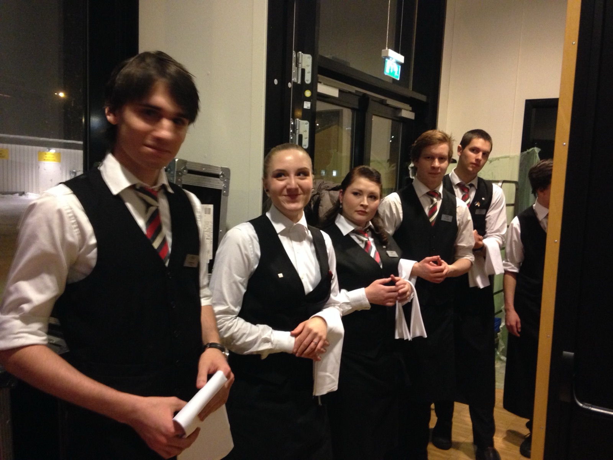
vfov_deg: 42.9
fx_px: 584
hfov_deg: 55.4
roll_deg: -2.5
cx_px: 306
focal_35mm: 33
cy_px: 230
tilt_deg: -5.2
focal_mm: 4.12
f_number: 2.4
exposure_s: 1/15
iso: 400
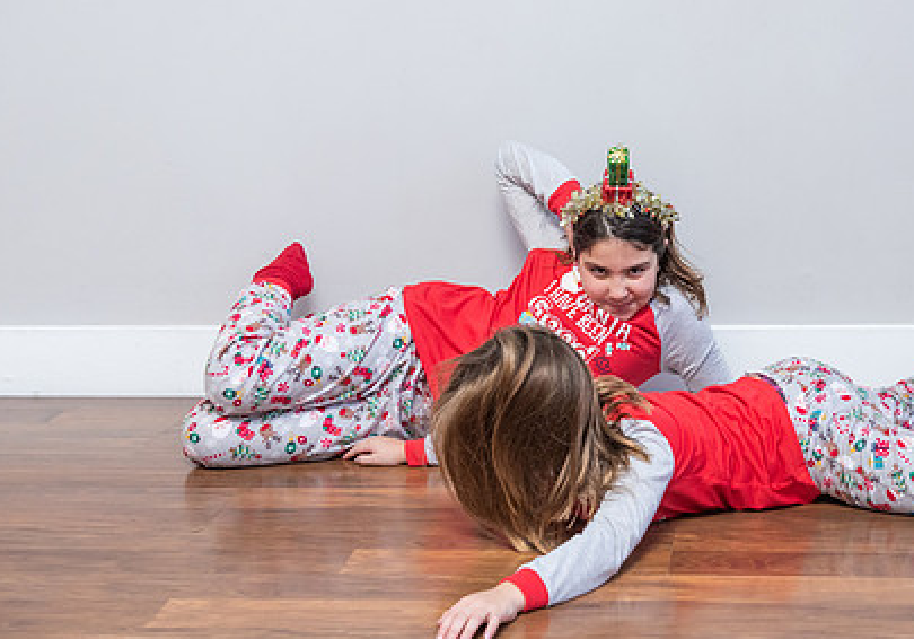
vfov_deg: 19.5
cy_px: 290
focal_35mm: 72
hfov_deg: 27.3
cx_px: 675
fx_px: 1855
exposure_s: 1/200
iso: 1000
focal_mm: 48
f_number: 5
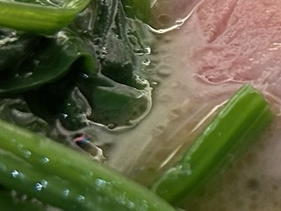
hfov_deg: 12.0
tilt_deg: -51.6
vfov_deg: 9.5
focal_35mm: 156
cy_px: 123
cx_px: 446
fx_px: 1267
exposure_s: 1/60
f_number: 1.5
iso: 160
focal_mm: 5.7
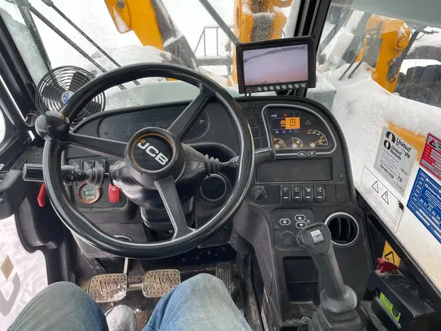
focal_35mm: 26
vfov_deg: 53.1
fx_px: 331
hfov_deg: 67.3
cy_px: 166
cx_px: 220
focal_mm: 4.2
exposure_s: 1/120
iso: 32
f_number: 1.6
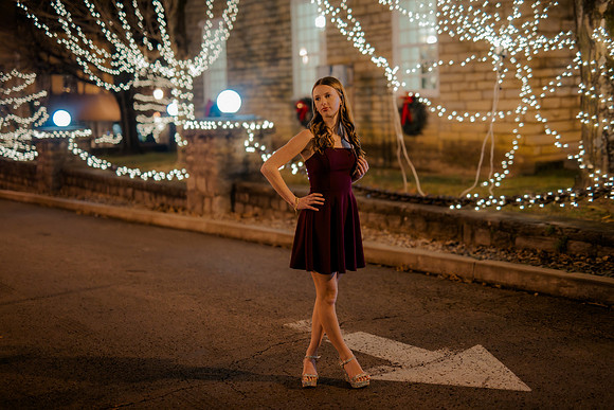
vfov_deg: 27.0
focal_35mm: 50
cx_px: 307
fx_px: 853
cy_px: 205
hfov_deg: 39.6
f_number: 1.4
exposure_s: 1/200
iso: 2500
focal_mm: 50
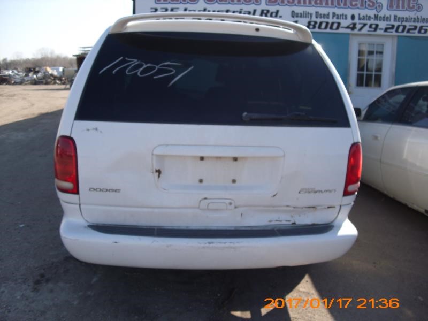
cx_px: 214
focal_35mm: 36
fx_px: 445
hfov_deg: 51.4
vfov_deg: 39.7
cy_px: 160
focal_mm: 6.3
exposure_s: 1/640
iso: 80
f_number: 3.1
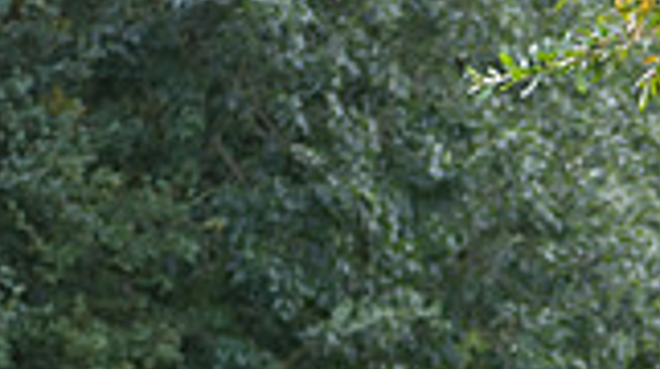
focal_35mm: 351
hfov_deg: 6.1
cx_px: 811
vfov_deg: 3.4
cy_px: 797
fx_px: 6134
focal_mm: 62
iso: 200
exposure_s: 1/400
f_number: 3.2
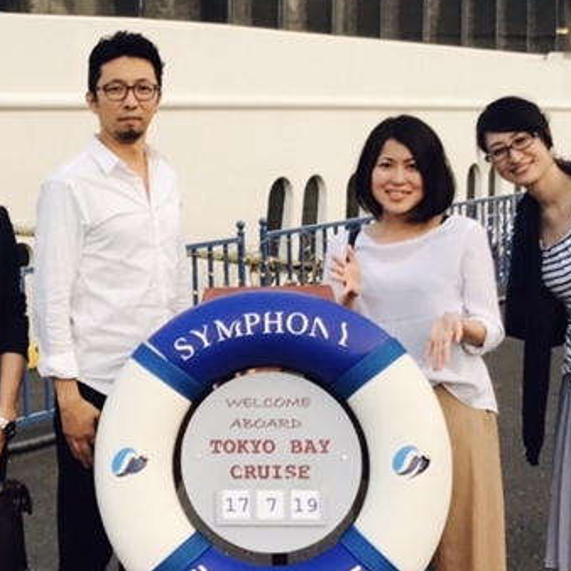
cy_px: 233
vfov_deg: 23.0
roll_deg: +1.8
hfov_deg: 22.8
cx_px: 120
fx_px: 1400
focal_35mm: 75
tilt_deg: -4.8
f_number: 1.8
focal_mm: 3.99
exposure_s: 1/100
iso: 25
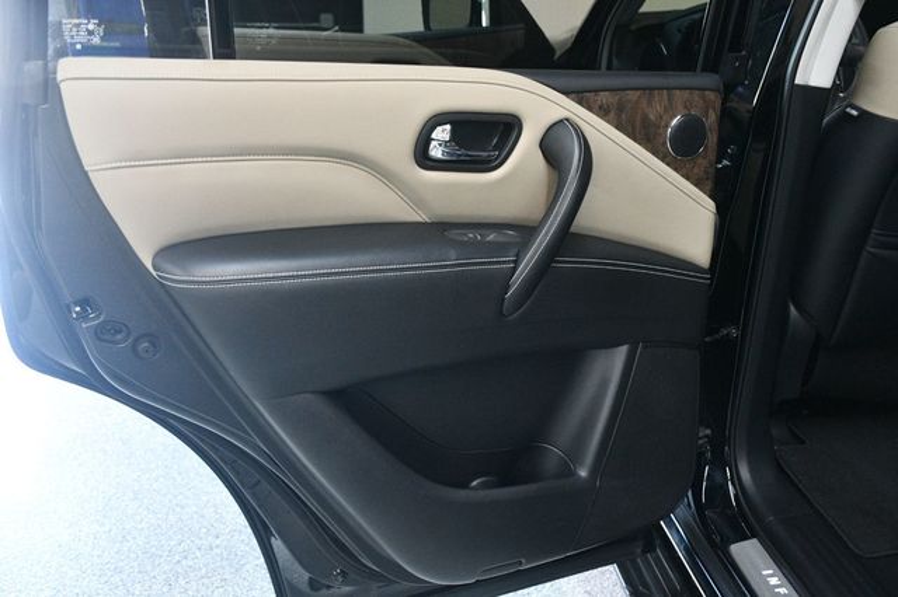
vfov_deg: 39.9
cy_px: 298
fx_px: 823
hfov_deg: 57.2
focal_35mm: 33
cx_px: 449
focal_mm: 22
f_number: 3.5
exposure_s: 1/100
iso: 3200
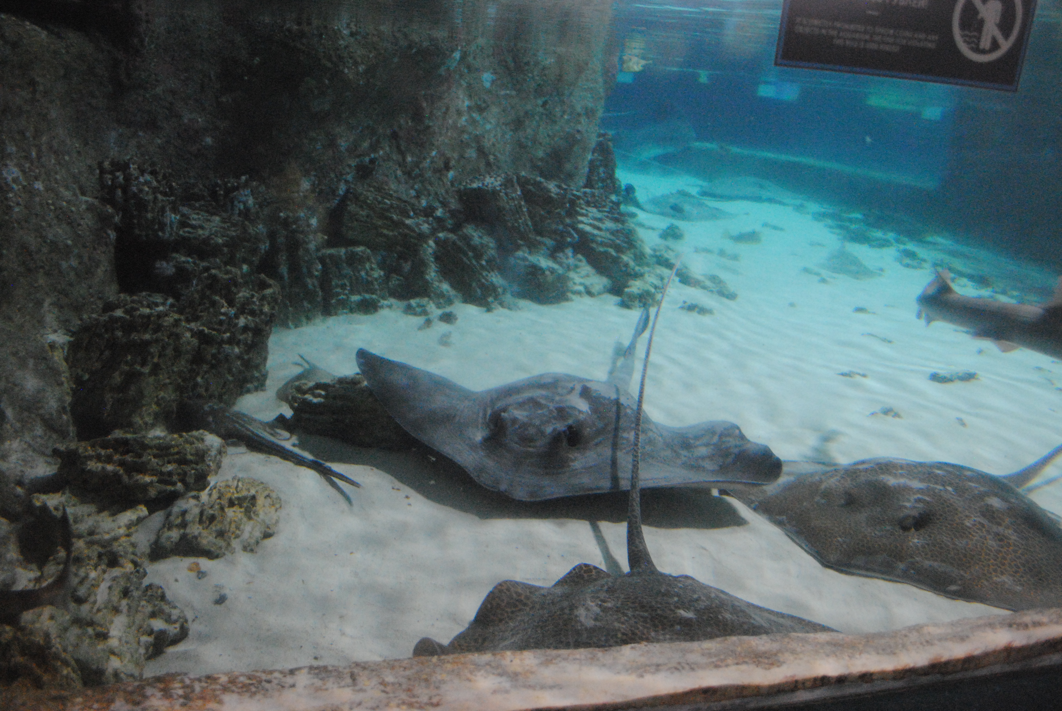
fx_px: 797
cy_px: 356
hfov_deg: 67.3
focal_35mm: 27
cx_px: 531
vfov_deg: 48.0
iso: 1600
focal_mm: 18
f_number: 4
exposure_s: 1/60
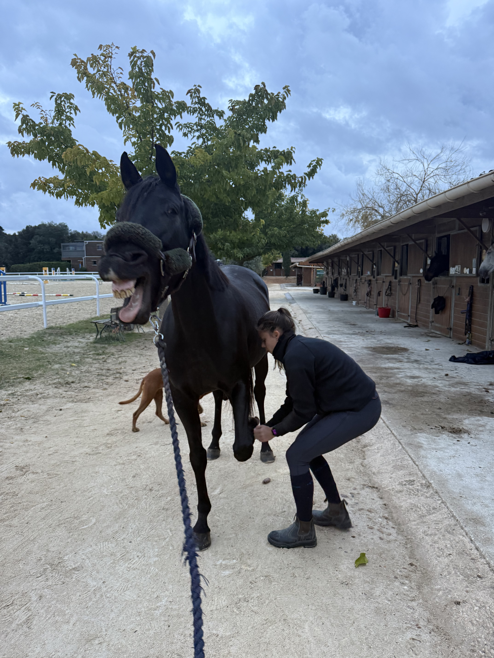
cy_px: 329
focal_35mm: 24
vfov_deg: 71.6
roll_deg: -0.5
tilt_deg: -5.9
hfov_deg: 56.8
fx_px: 457
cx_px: 247
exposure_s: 1/60
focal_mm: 6.76
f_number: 1.78
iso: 250
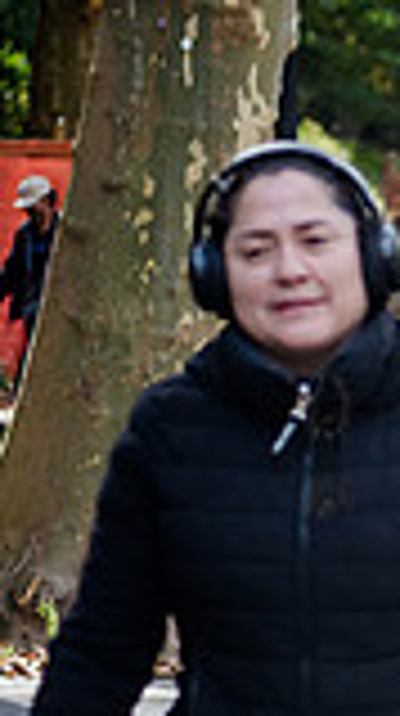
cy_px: 439
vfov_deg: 7.1
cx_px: 1196
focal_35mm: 306
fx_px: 5791
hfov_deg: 3.8
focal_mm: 80
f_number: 4
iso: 1000
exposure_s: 1/1600
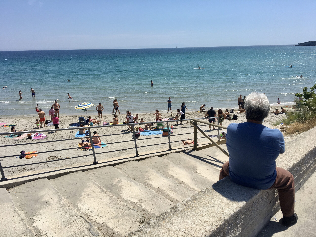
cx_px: 158
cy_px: 118
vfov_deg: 48.2
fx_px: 265
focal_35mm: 29
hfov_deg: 61.7
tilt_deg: -13.3
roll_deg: +1.5
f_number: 2.2
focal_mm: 4.15
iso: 25
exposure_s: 1/2959
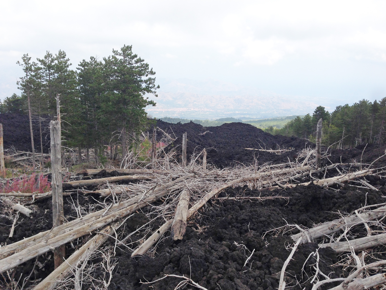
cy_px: 145
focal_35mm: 33
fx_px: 368
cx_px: 193
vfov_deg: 42.9
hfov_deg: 55.4
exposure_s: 1/985
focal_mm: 4.13
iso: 50
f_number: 2.4
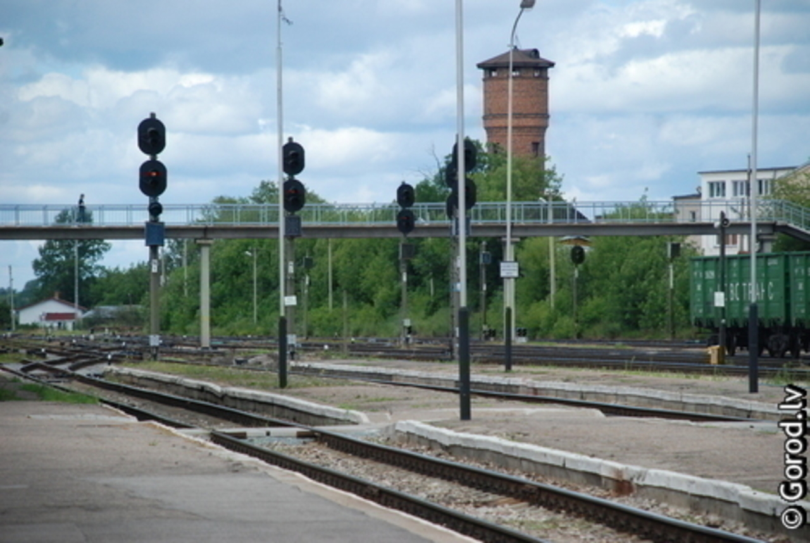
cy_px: 272
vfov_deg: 6.8
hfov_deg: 10.1
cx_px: 405
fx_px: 4564
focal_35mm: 202
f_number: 5.6
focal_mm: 135
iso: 500
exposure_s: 1/1000
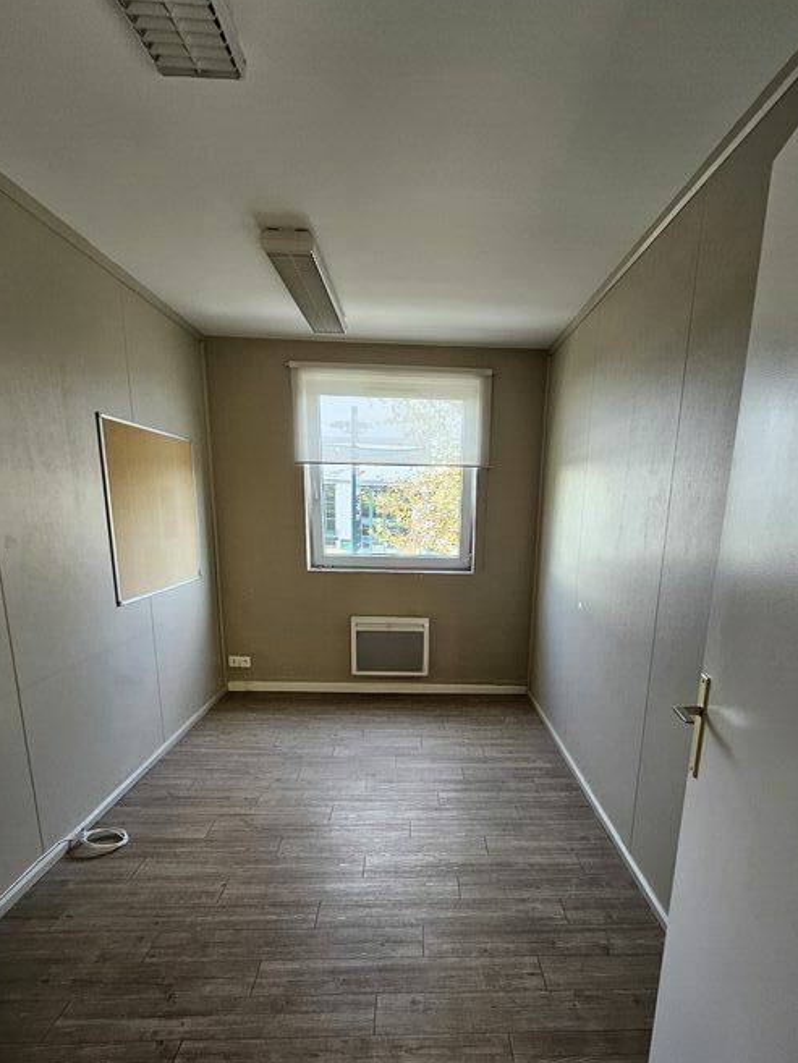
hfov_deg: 68.5
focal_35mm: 19
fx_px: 584
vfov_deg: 82.7
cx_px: 437
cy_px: 678
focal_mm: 1.74
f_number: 2.2
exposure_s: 1/50
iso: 80
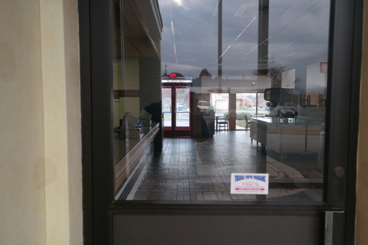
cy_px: 122
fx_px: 307
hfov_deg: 61.9
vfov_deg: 43.6
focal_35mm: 30
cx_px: 184
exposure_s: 1/40
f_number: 3.5
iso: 800
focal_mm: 20
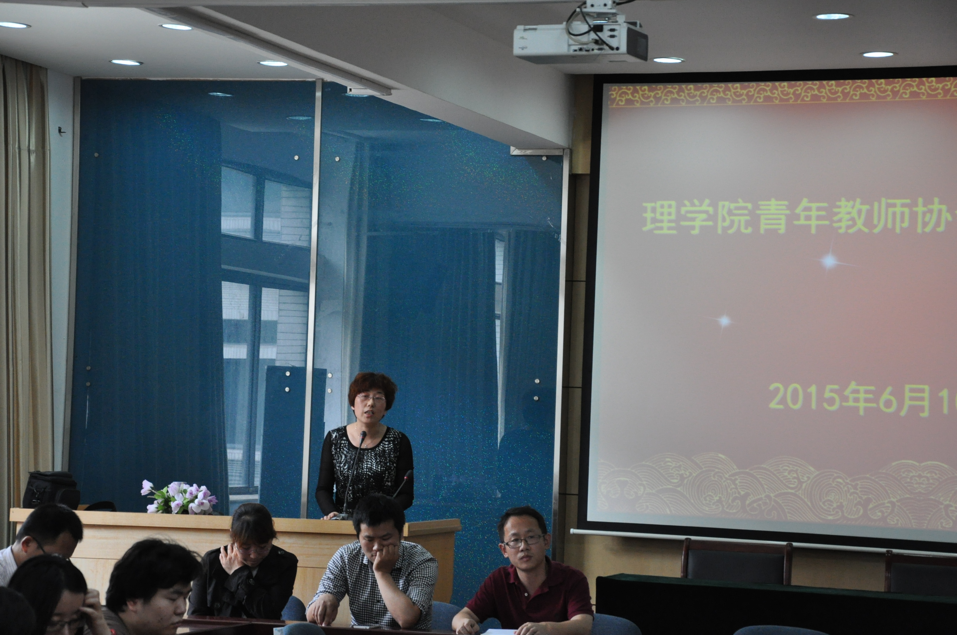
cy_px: 318
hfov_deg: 20.6
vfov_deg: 13.8
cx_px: 478
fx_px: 2629
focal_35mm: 99
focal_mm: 66
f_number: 5.3
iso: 1600
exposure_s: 1/125
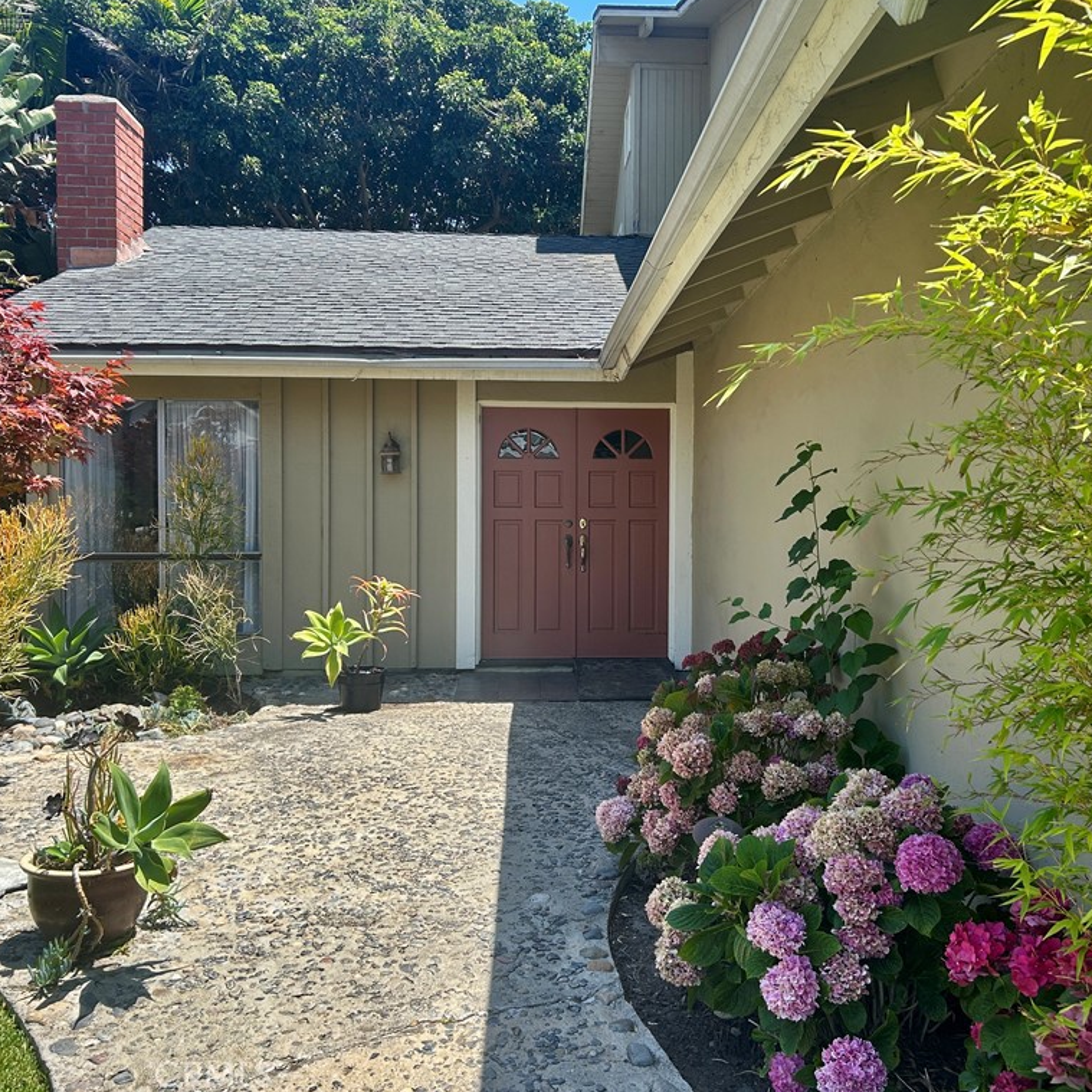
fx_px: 1106
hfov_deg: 52.5
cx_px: 596
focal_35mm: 31
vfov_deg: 52.5
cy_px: 542
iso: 50
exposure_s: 1/1669
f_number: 1.5
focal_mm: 5.7
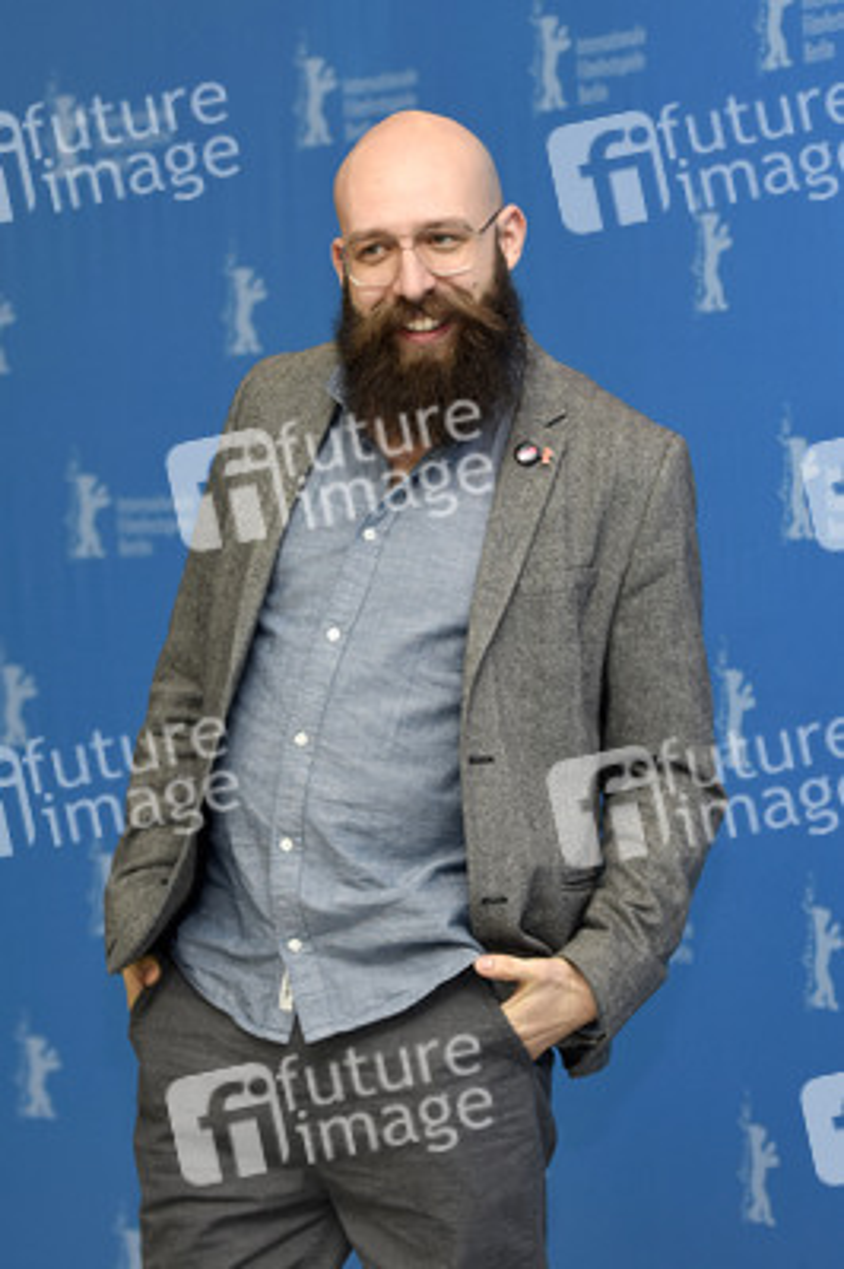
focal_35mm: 105
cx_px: 422
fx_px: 3699
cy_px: 634
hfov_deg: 13.0
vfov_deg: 19.5
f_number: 3.5
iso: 640
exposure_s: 1/320
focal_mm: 70
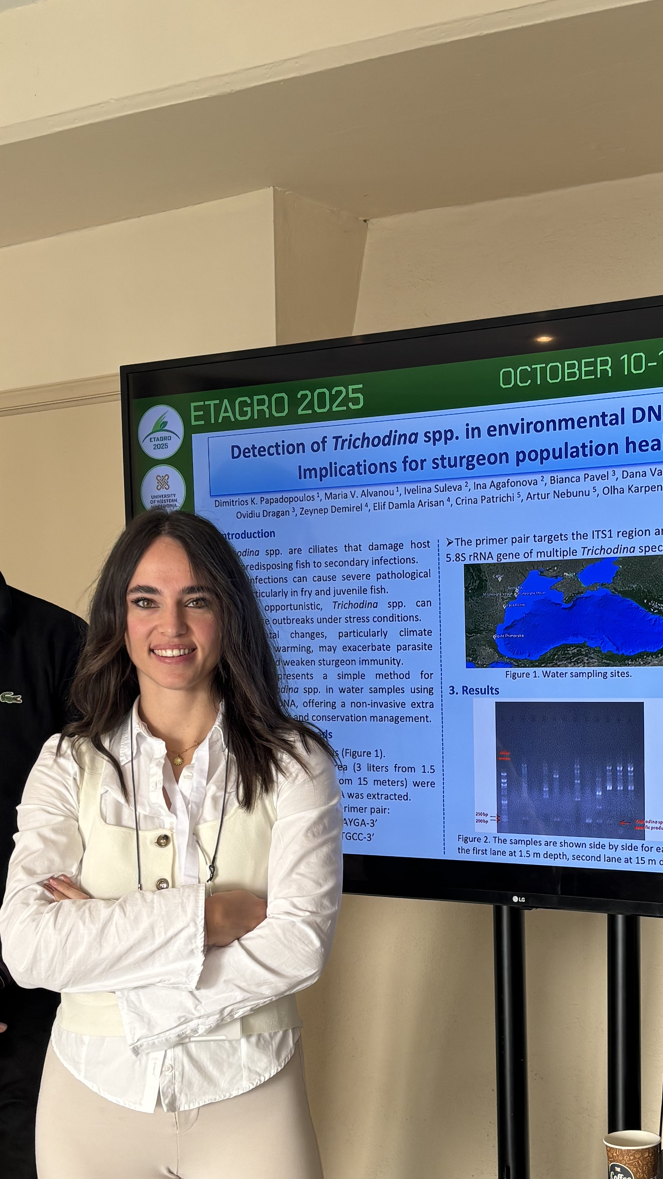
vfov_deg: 40.9
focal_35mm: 50
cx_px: 545
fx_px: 1563
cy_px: 757
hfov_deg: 23.5
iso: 64
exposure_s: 1/100
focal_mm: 5.96
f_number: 1.6
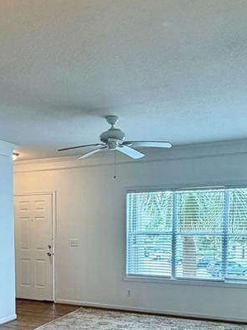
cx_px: 63
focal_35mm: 42
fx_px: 400
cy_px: 262
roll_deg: +0.6
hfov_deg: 33.7
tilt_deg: -5.1
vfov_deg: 42.9
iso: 250
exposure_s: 1/120
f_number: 2.2
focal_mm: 2.22
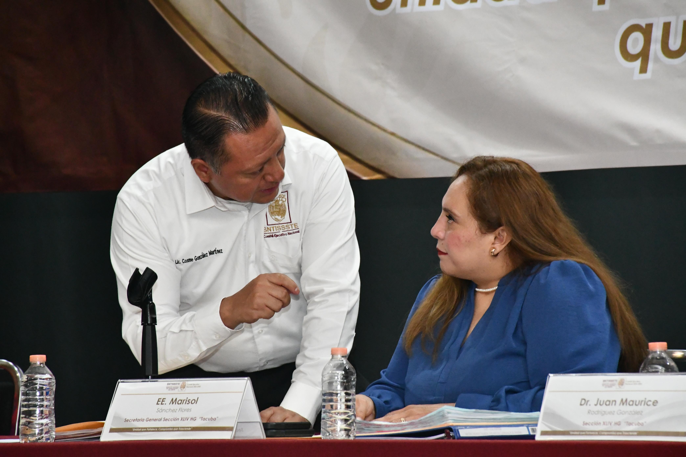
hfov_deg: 11.2
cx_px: 343
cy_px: 228
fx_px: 3487
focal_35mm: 183
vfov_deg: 7.5
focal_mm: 122
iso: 7200
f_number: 9
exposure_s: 1/100
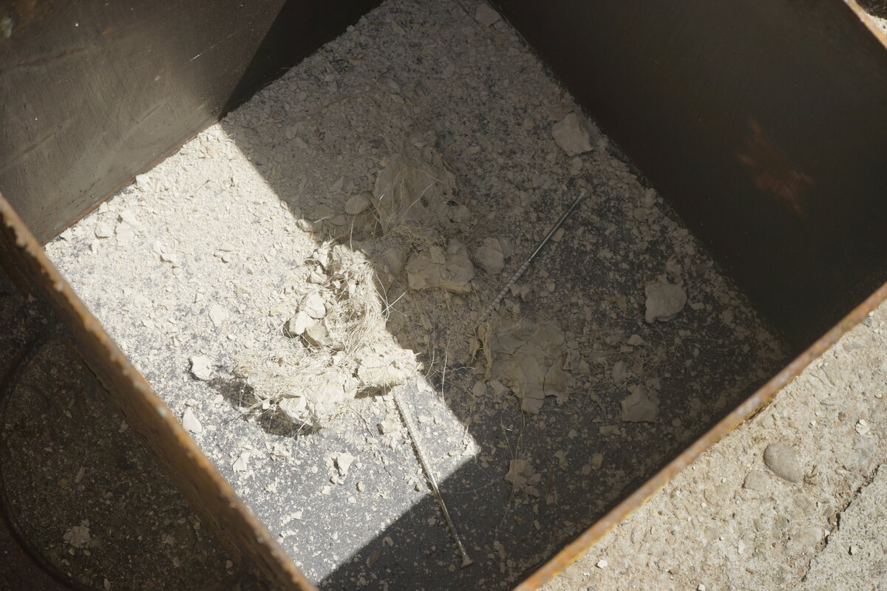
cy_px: 296
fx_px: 1281
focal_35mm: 52
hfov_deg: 38.2
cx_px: 444
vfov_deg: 26.0
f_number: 5.6
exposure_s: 1/500
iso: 100
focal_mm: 52
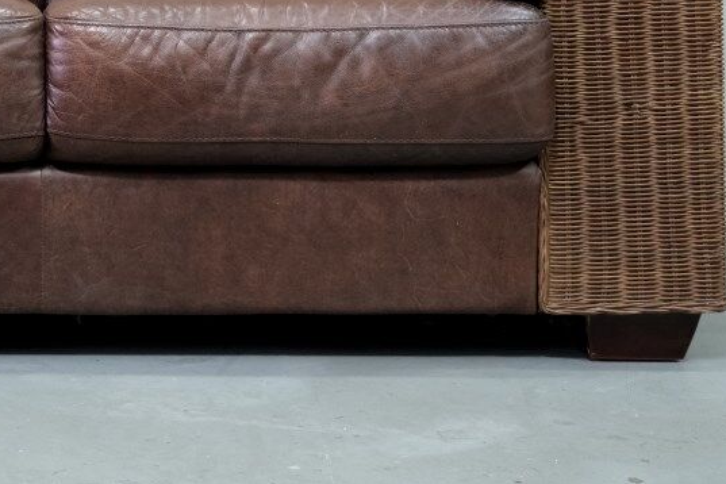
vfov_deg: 18.5
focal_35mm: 71
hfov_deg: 26.7
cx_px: -19
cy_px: -42
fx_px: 1432
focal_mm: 20.2
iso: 1600
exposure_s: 1/28
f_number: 4
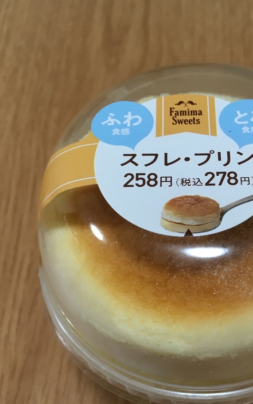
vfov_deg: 46.7
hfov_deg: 29.9
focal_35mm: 42
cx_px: 201
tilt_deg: -59.0
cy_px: 254
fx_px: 463
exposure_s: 1/30
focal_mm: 4.15
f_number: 2.2
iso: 64
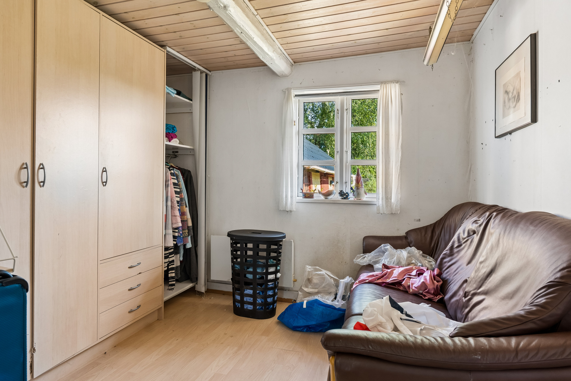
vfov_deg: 54.6
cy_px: 190
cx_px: 286
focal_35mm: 23
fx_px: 369
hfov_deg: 75.5
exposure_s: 1/4
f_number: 8
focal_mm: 15.5
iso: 200
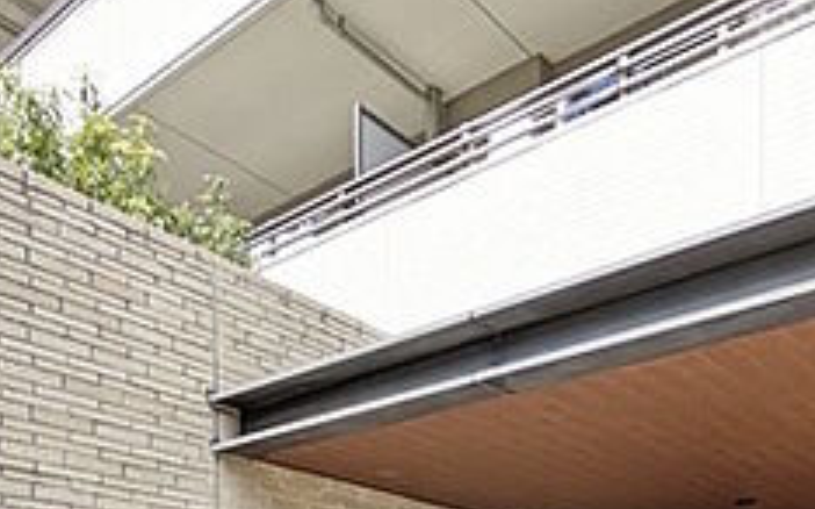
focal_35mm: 38
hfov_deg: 48.2
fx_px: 844
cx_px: 669
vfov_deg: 26.8
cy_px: 704
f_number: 2.2
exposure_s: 1/501
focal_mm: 1.83
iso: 49
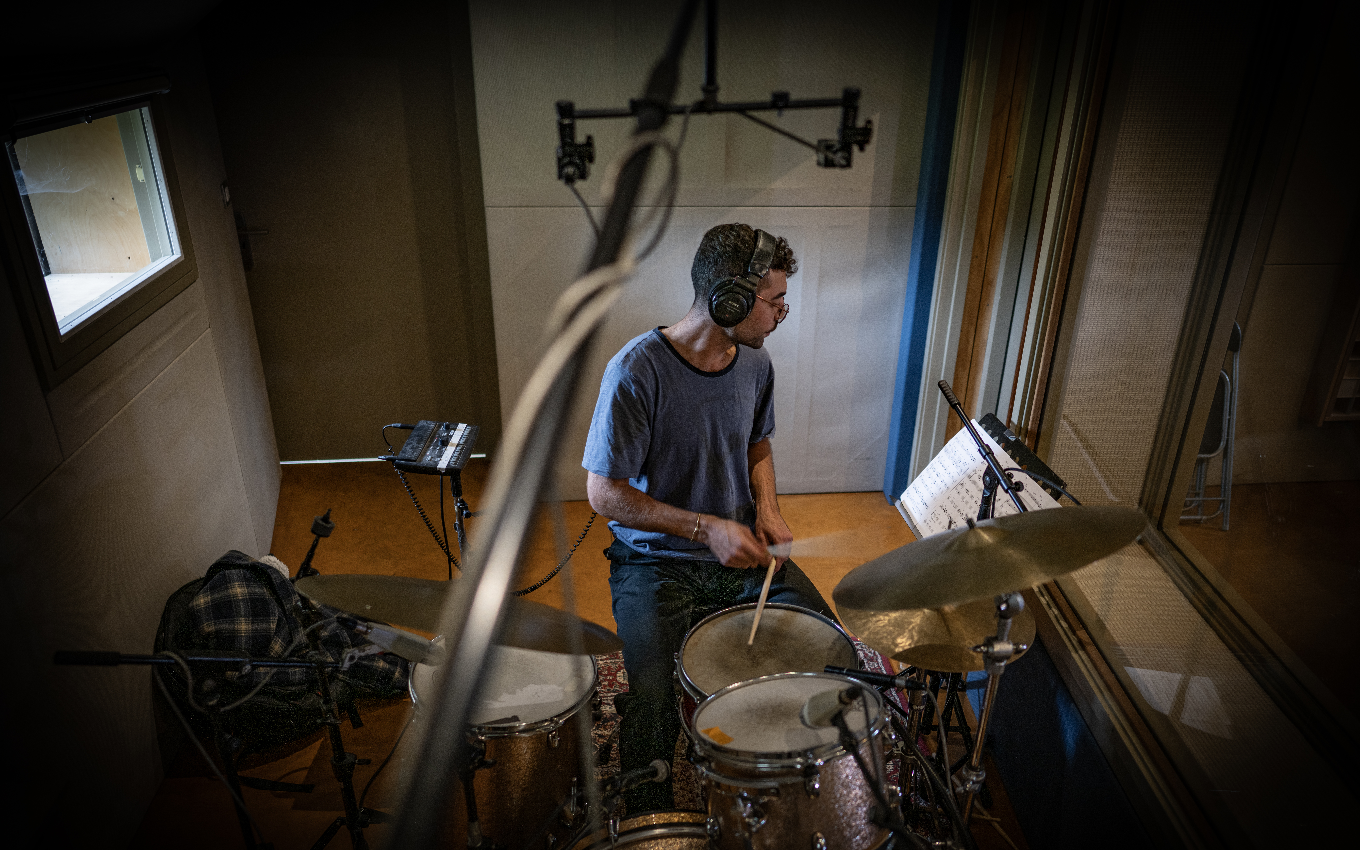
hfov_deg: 72.5
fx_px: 927
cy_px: 457
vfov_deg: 49.2
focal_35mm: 25
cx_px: 683
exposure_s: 1/50
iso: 250
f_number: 1.8
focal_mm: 24
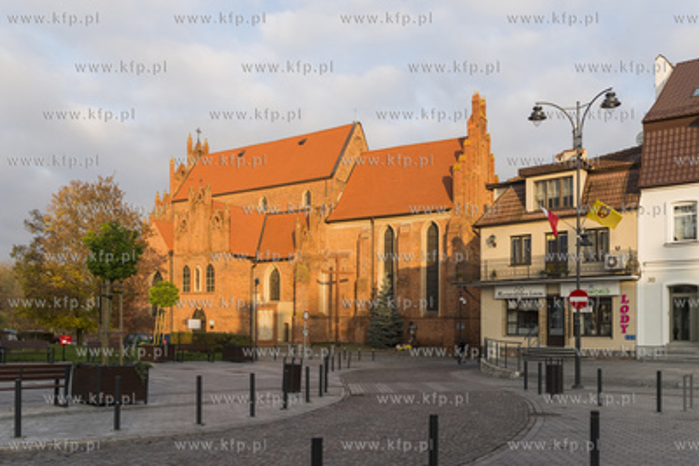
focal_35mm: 31
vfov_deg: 42.4
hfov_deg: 60.3
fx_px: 602
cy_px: 233
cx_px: 350
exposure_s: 1/1250
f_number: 4
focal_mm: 31
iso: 400
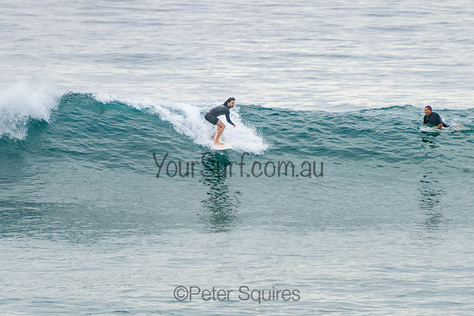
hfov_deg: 3.8
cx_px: 236
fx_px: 7236
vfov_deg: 2.5
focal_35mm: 549
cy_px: 133
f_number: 5.6
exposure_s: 1/1250
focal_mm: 400
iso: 500
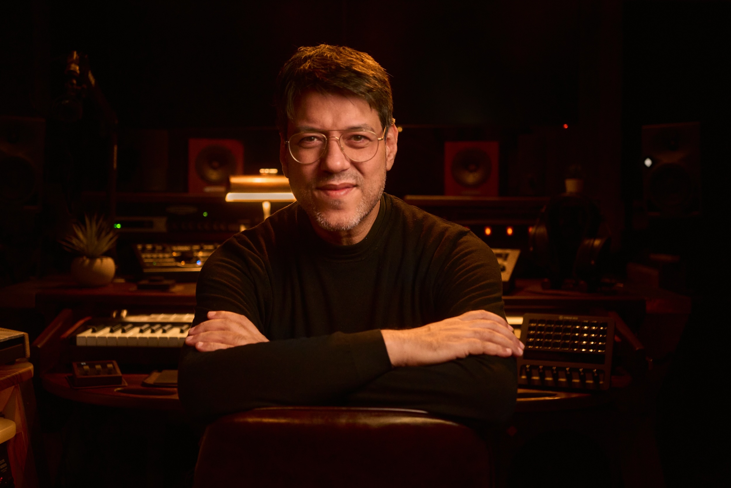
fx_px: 1015
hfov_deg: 39.6
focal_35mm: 50
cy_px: 244
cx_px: 366
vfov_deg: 27.0
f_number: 2.8
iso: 6400
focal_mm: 50
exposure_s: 1/100
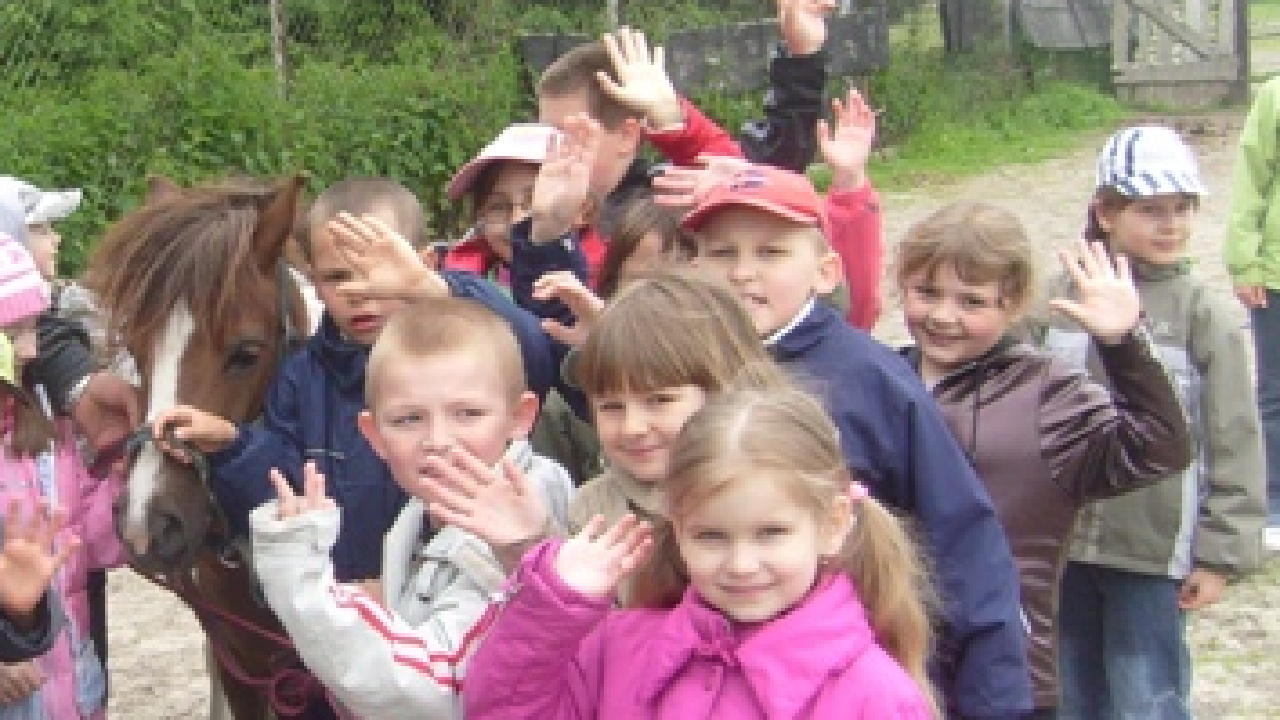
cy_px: 409
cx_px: 184
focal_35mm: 69
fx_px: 2342
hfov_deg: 29.6
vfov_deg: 17.5
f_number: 2.8
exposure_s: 1/250
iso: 80
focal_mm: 5.8
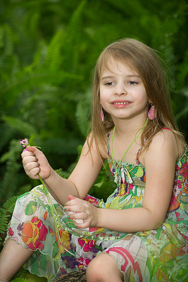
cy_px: 141
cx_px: 94
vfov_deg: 14.7
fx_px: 1099
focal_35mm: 140
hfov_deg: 9.8
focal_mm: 140
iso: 200
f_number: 3.2
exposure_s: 1/200
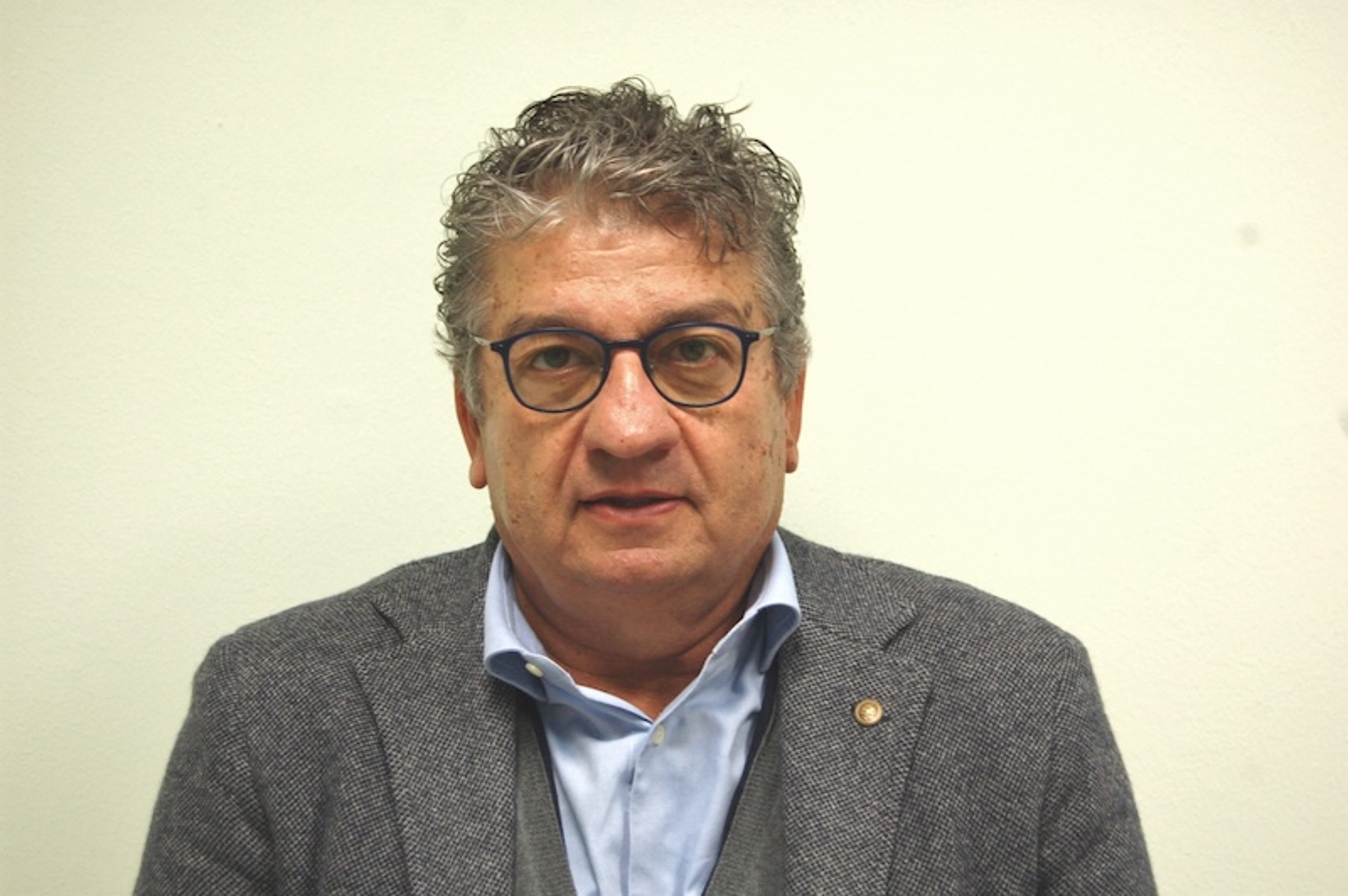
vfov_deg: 21.5
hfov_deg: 31.9
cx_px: 674
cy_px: 448
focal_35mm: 63
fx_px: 2357
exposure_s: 1/60
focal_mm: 42
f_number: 5.3
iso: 800
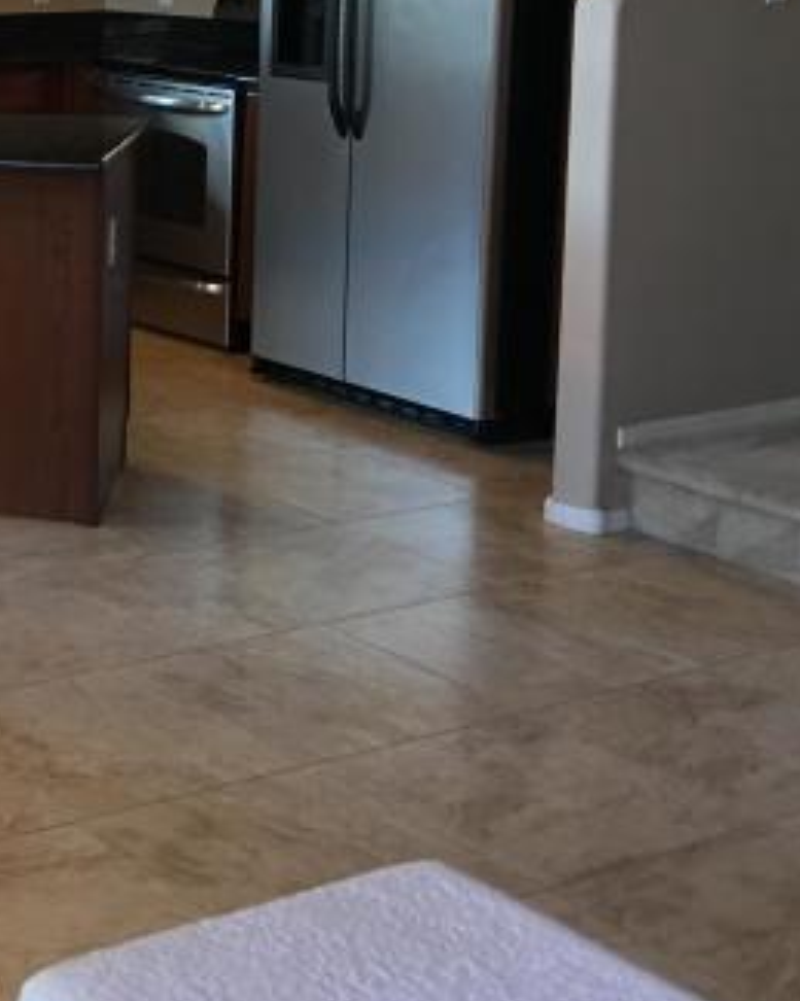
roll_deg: -0.6
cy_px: 198
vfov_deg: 26.6
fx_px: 2073
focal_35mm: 70
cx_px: -272
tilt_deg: -7.3
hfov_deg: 19.9
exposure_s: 1/15
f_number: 2.2
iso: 50
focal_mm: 4.15
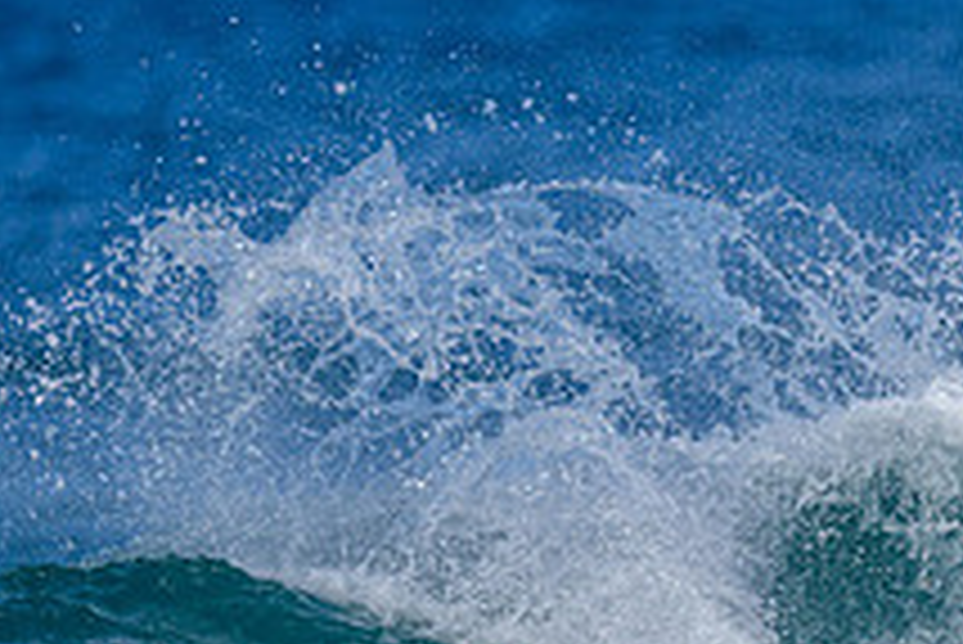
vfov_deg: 0.5
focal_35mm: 2677
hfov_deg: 0.8
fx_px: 71656
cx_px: 1059
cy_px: 849
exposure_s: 1/2000
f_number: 6.3
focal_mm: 800
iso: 280
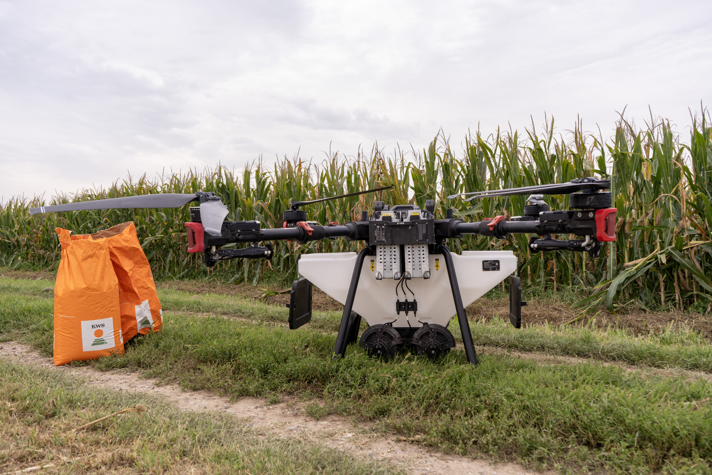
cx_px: 356
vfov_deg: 40.0
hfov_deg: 57.2
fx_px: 653
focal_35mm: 33
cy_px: 238
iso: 200
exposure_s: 1/125
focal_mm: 33
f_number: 7.1
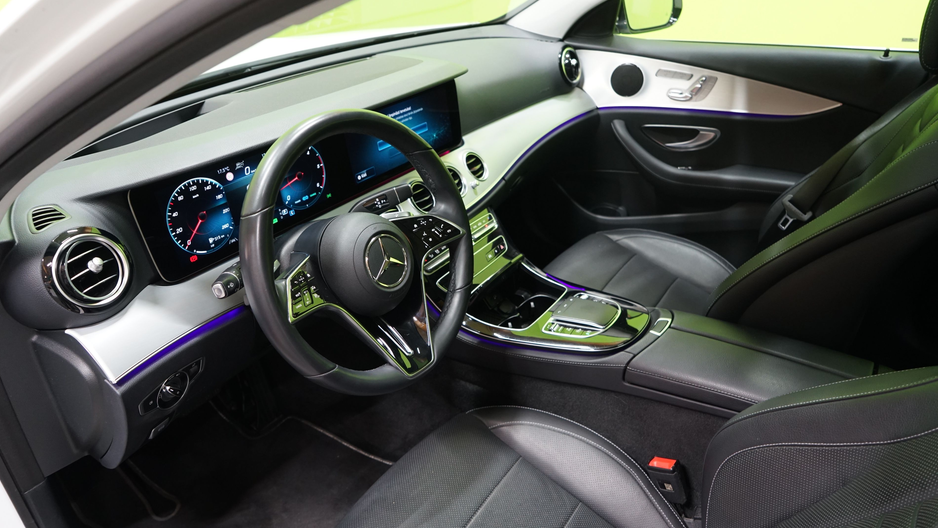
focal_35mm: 26
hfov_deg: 71.9
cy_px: 298
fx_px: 647
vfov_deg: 44.3
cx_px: 474
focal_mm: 24
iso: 1250
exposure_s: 1/25
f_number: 4.5
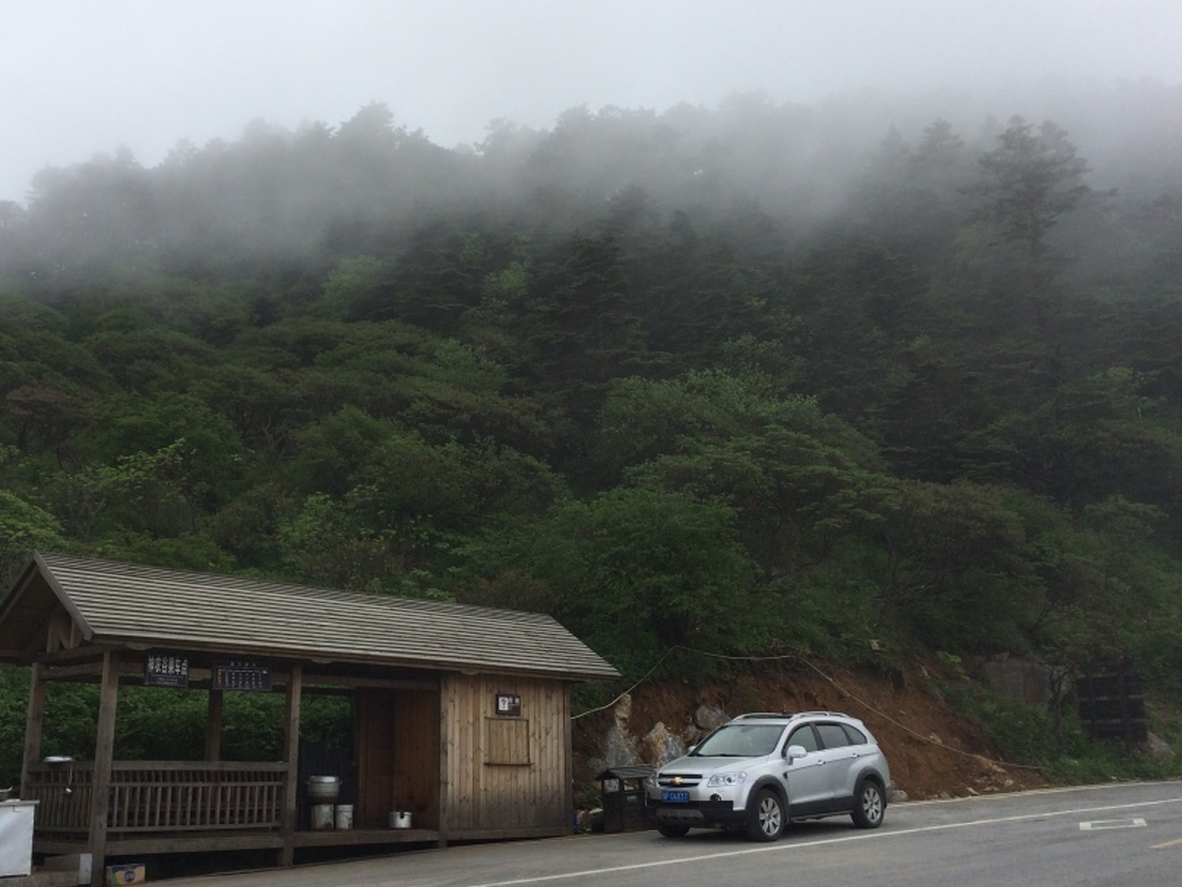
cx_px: 464
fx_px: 1298
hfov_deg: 48.6
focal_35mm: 38
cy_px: 454
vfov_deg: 37.7
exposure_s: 1/1866
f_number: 2.2
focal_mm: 4.12
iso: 40
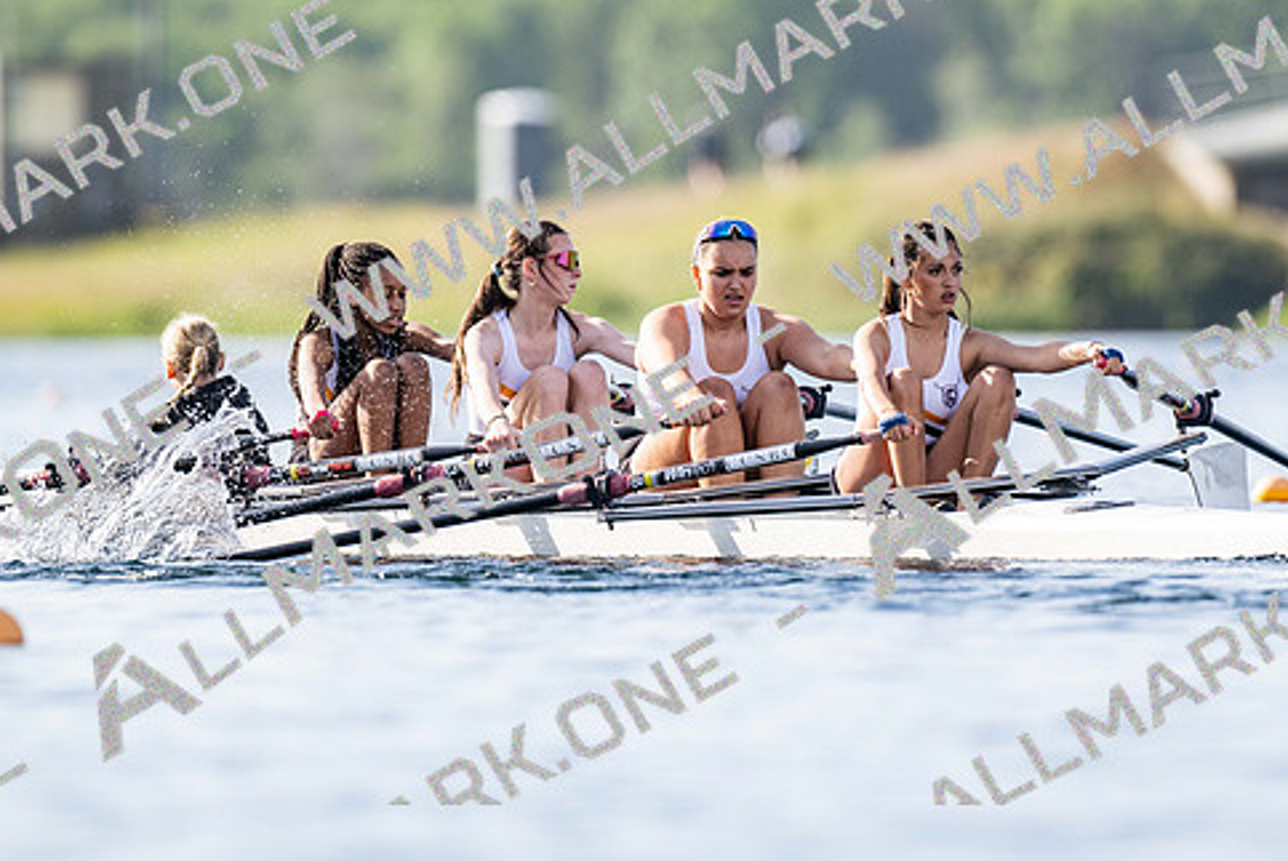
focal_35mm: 720
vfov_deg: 1.9
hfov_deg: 2.9
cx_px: 635
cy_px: 348
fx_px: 25783
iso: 800
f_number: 5.6
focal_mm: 600
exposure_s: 1/2500
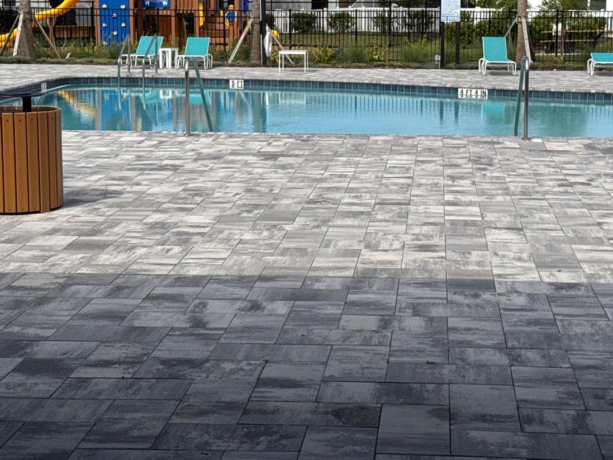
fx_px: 1240
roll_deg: -0.4
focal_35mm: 70
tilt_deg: -8.1
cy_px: 137
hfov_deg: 27.7
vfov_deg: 20.9
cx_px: 373
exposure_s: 1/6410
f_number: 1.78
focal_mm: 6.76
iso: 64
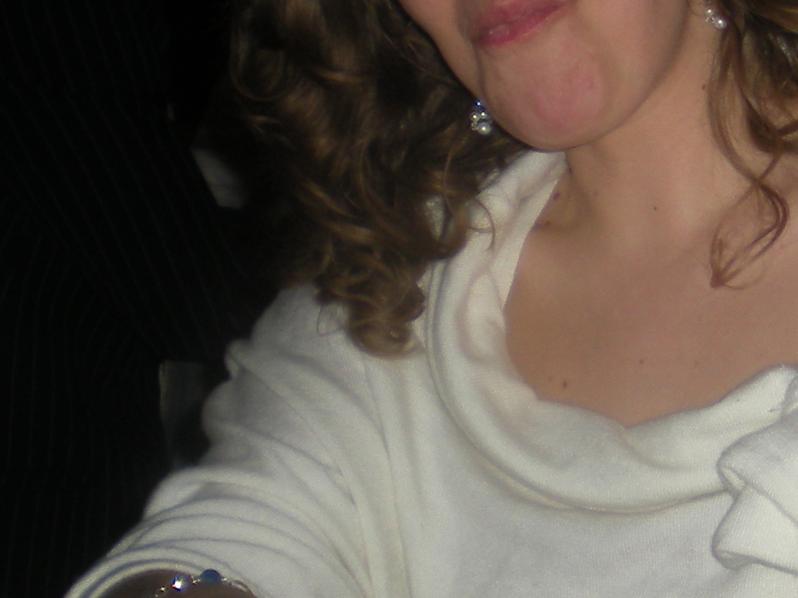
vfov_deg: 12.3
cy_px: 131
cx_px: 925
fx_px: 2766
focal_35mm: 120
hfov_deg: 15.9
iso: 64
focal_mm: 6.3
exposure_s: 1/60
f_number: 3.1
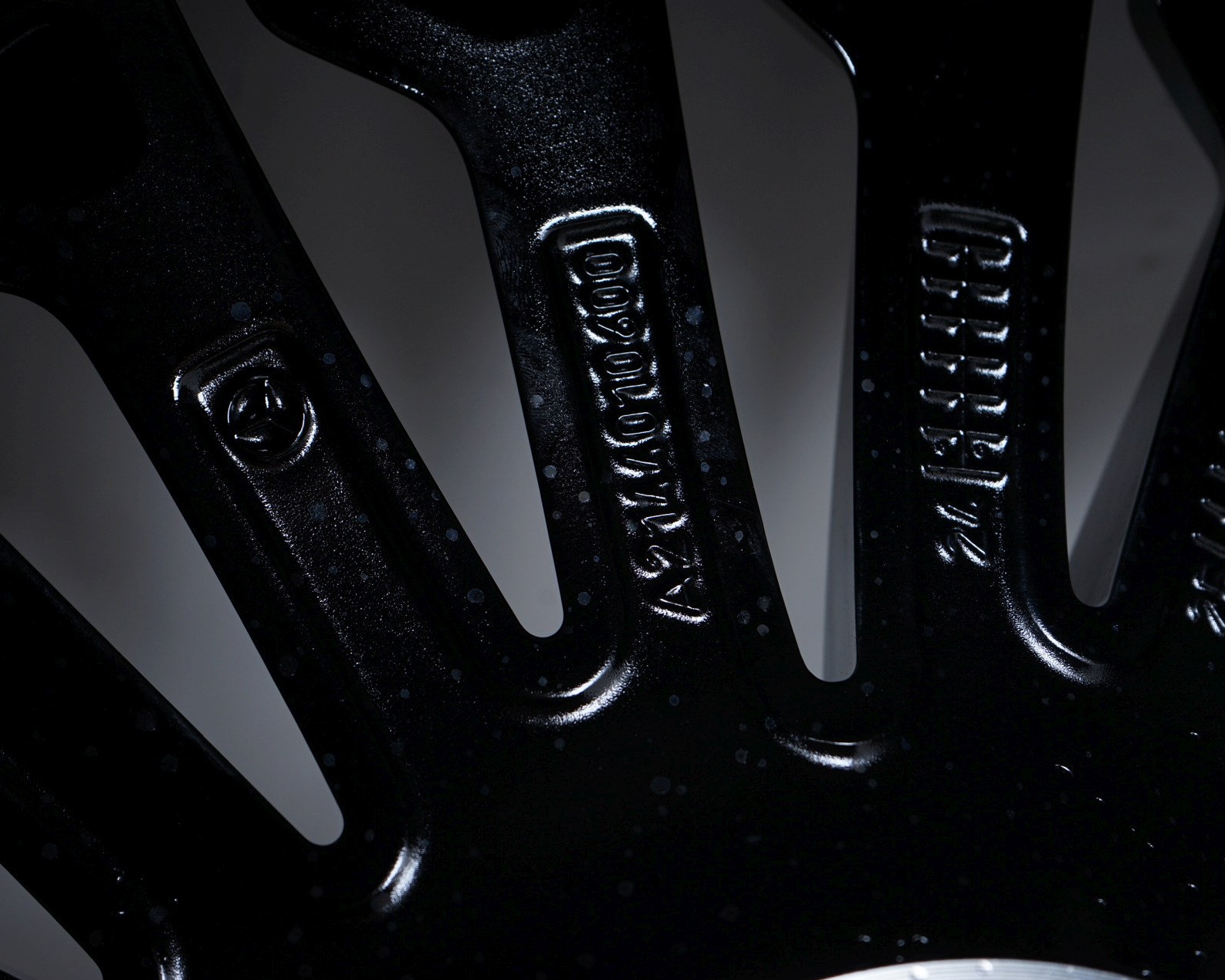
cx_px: 635
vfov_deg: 25.8
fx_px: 2139
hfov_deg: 32.0
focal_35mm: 59
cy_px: 490
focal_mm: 52
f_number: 7.1
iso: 250
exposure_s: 1/125
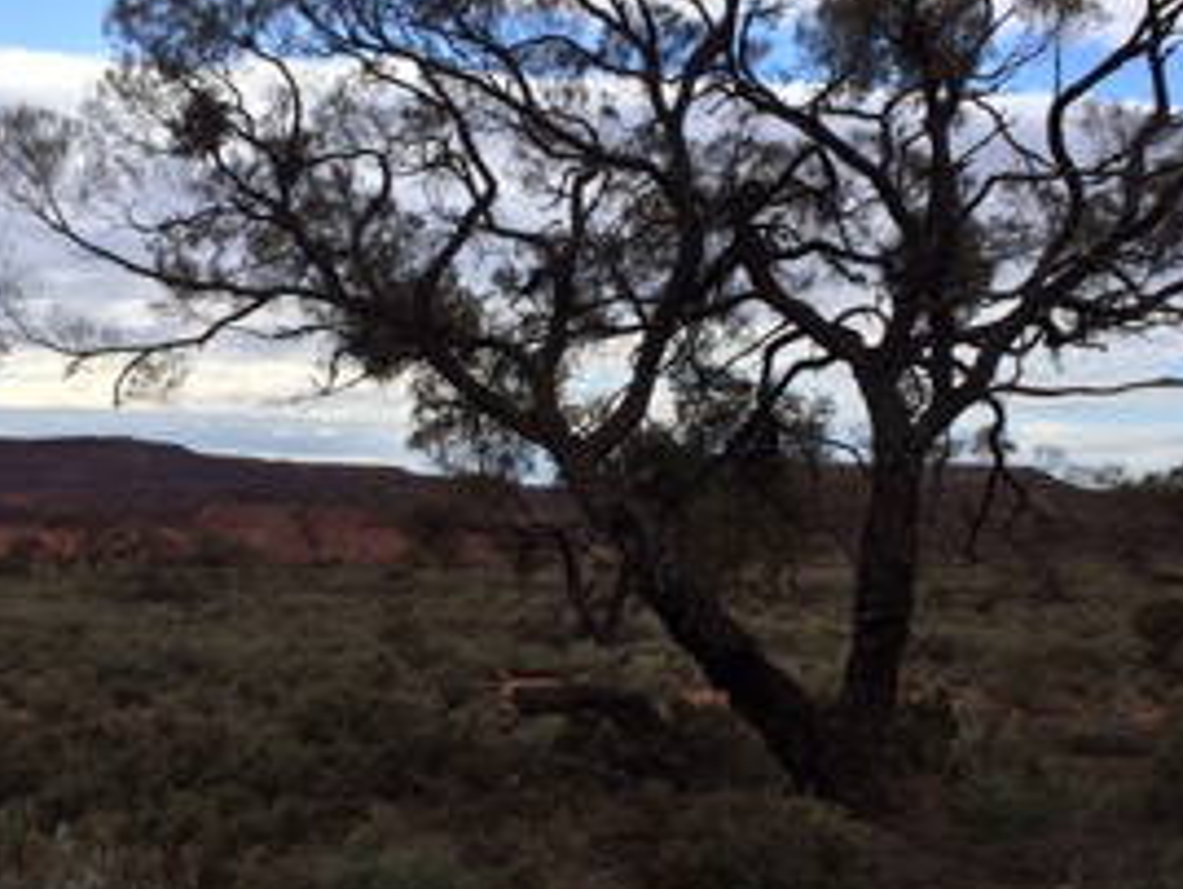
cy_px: 436
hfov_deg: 34.3
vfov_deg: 26.1
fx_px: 1915
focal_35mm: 56
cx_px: 537
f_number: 2.2
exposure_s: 1/1642
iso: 32
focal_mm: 4.15
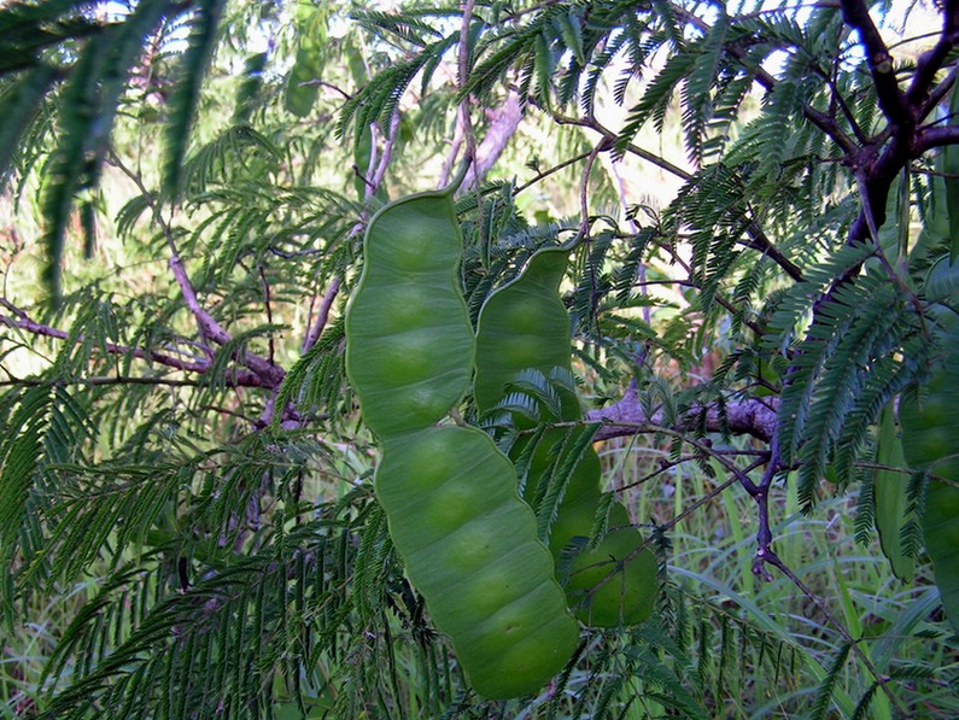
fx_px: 1192
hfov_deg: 43.8
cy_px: 382
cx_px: 456
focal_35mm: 43
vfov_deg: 33.6
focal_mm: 6.3
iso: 50
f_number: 2.8
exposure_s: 1/50
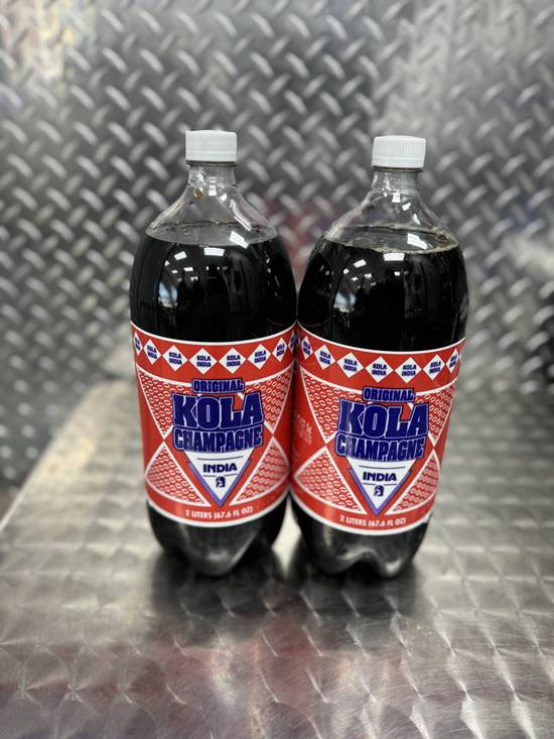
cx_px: 277
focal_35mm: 24
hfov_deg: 56.8
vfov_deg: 71.6
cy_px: 370
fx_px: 512
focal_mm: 6.86
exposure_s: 1/60
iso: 125
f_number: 1.78
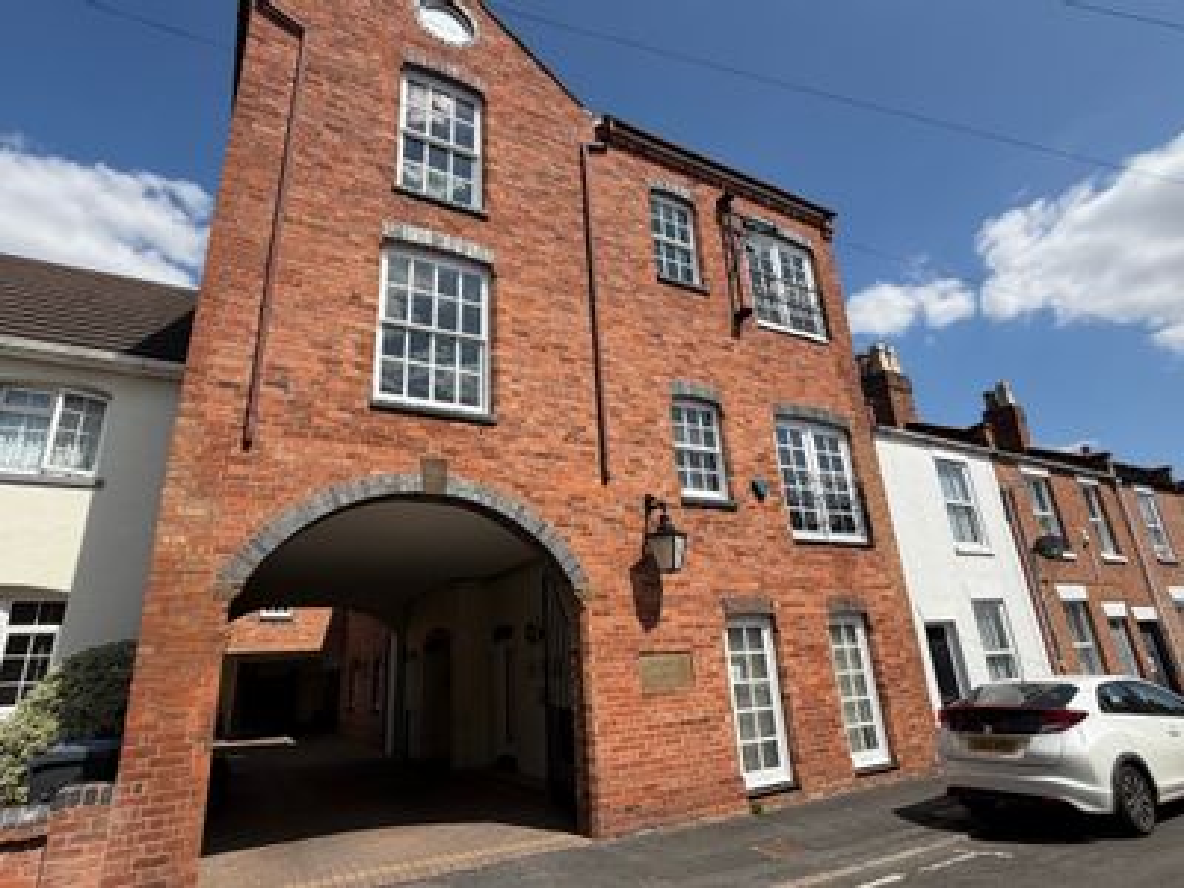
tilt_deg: +19.9
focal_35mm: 14
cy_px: 444
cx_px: 592
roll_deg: +3.5
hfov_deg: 102.1
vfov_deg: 85.7
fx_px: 479
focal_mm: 2.22
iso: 20
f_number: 2.2
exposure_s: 1/1017
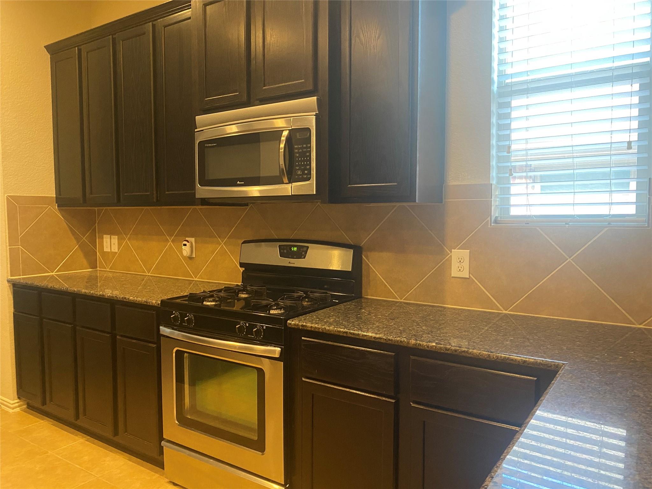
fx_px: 490
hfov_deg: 67.3
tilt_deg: -5.2
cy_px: 244
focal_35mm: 26
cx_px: 326
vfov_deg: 53.1
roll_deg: +0.2
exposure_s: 1/40
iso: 400
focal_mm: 4.25
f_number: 1.8
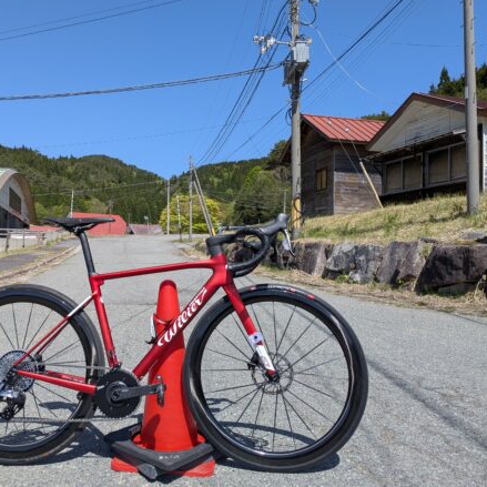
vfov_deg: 55.6
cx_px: 185
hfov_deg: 55.0
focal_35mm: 29
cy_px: 241
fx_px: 462
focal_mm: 4.53
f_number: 1.7
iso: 26
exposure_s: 1/1495
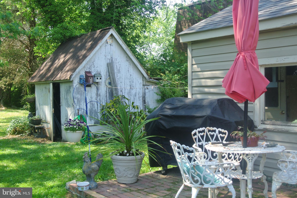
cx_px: 148
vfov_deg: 32.0
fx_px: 347
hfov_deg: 46.4
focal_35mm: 42
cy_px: 99
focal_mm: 15.7
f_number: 4.2
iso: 100
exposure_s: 1/125
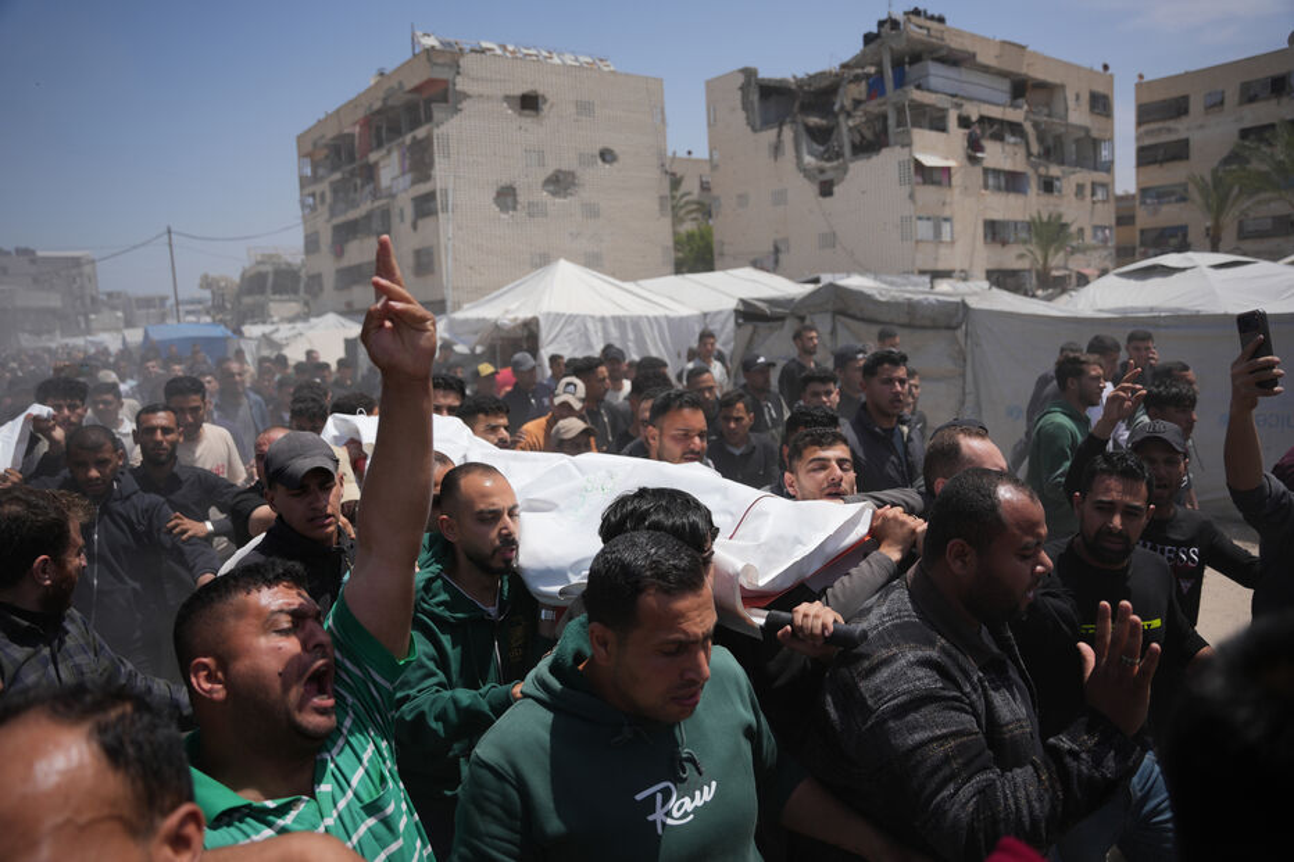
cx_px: 647
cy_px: 431
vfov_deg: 53.1
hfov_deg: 73.8
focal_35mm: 24
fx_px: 862
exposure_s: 1/4000
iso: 100
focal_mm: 24
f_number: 2.8
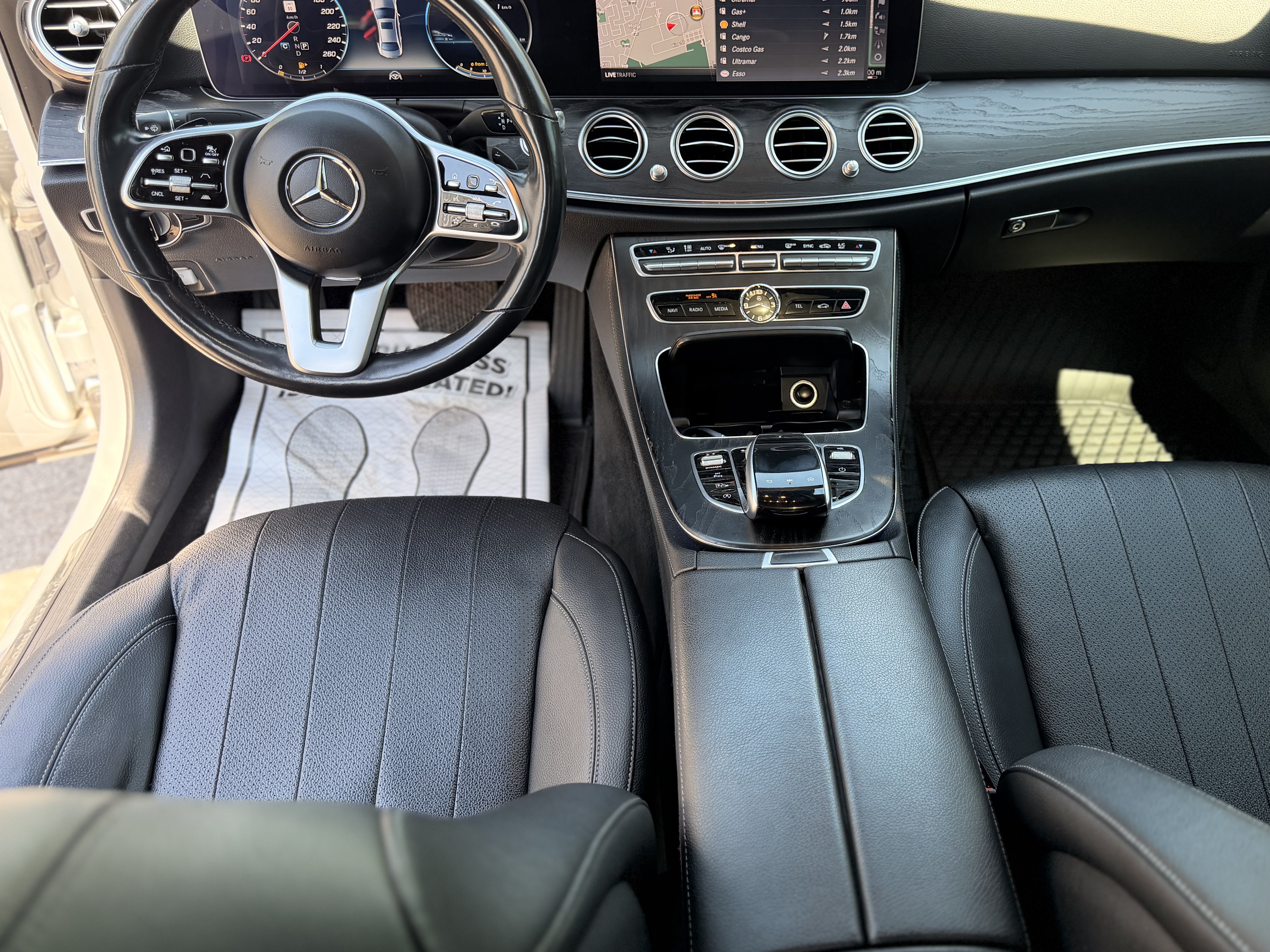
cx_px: 786
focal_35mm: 30
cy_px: 419
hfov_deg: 59.3
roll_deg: -4.6
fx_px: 1101
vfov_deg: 46.7
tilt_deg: -35.9
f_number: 1.78
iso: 200
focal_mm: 6.76
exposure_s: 1/216
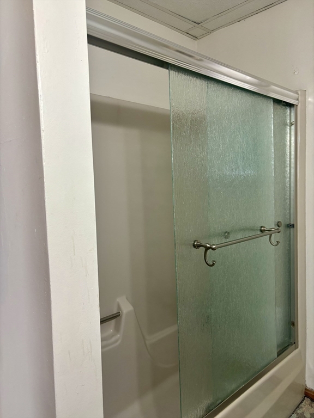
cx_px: 157
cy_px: 209
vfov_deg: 67.3
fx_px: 314
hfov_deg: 53.1
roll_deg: +2.0
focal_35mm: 26
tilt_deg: -3.3
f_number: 1.6
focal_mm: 5.96
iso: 160
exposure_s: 1/60
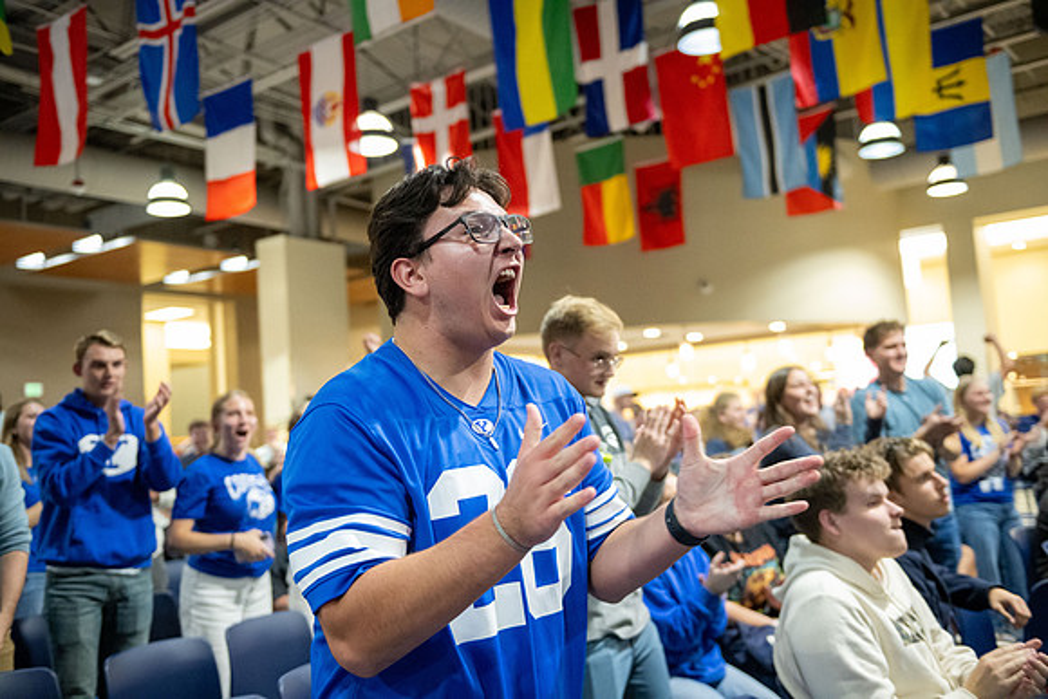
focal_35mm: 35
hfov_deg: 54.4
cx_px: 524
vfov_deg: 37.9
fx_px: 1019
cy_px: 350
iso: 6400
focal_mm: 35
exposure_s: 1/250
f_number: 2.8
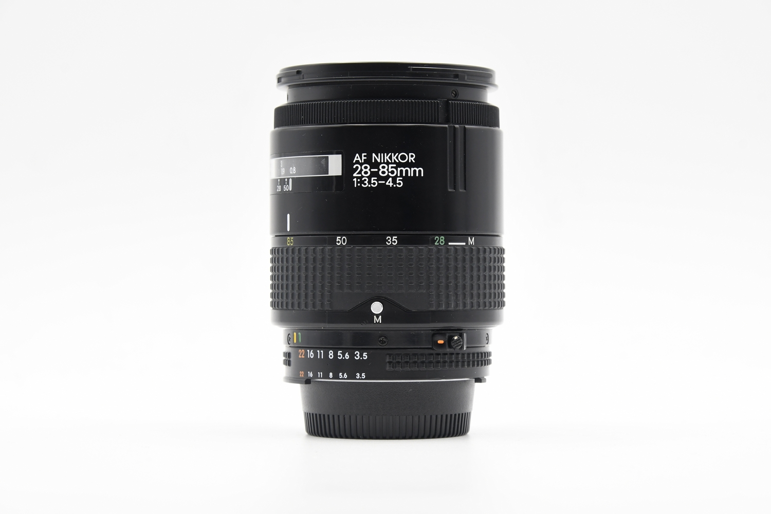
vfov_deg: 11.4
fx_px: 2570
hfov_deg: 17.1
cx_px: 386
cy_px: 257
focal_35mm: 120
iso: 800
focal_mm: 80
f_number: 8
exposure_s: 1/100
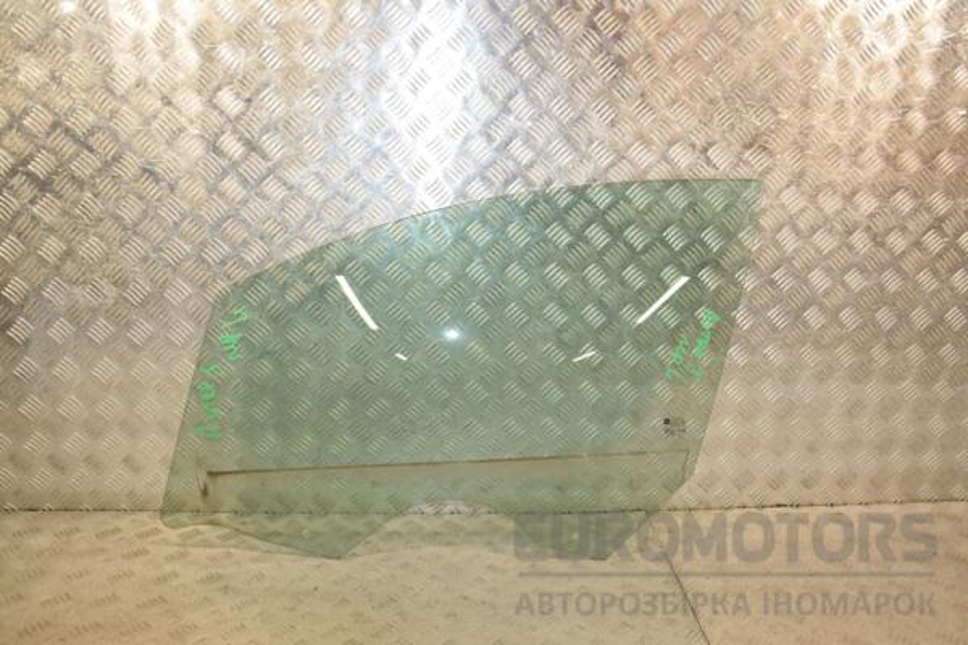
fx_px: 847
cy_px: 322
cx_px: 484
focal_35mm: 32
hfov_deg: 59.5
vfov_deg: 41.7
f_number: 5
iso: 800
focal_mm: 21
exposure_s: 1/200
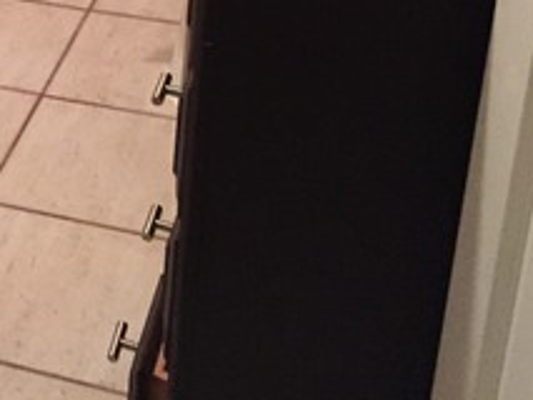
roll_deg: +1.0
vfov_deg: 16.0
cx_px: -140
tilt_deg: -21.3
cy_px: -142
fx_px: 1340
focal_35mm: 87
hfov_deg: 20.7
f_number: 2.2
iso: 320
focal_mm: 4.15
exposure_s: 1/15
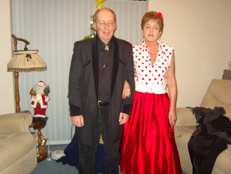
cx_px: 116
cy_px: 87
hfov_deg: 52.6
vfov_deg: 40.7
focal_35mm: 35
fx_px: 234
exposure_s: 1/30
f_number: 2.8
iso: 183
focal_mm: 7.4
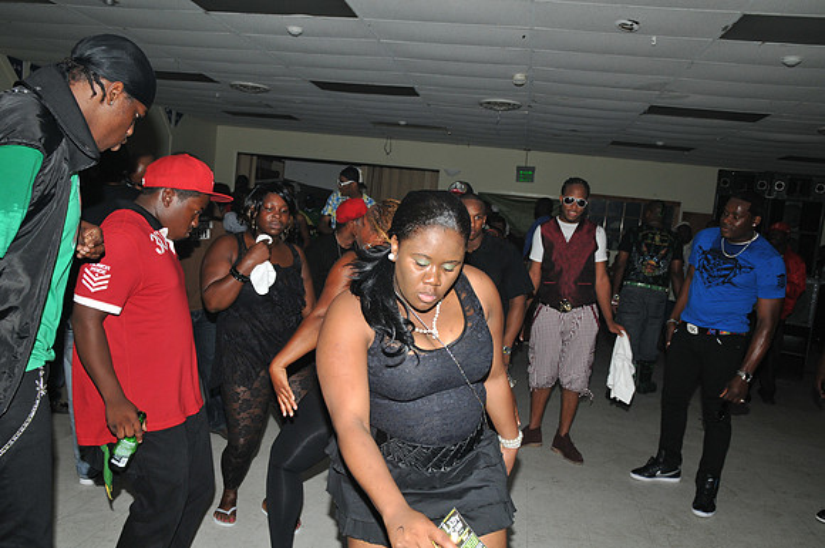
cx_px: 412
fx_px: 687
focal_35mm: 30
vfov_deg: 43.5
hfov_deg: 62.0
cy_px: 274
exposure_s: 1/250
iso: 320
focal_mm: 20
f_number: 5
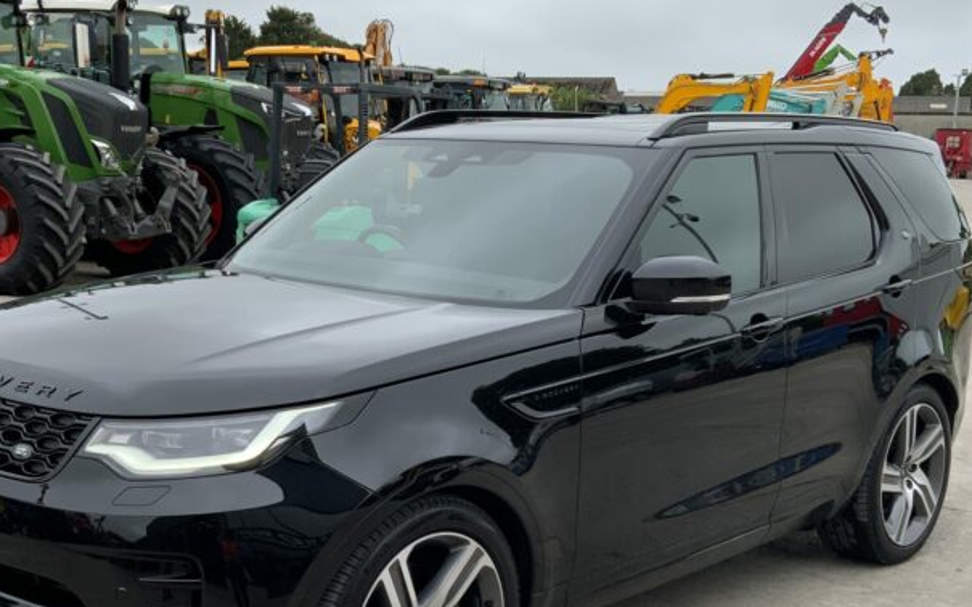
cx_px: 435
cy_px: 408
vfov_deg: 24.7
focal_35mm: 52
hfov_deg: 38.8
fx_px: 1377
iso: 16
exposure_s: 1/944
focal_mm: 3
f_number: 1.8
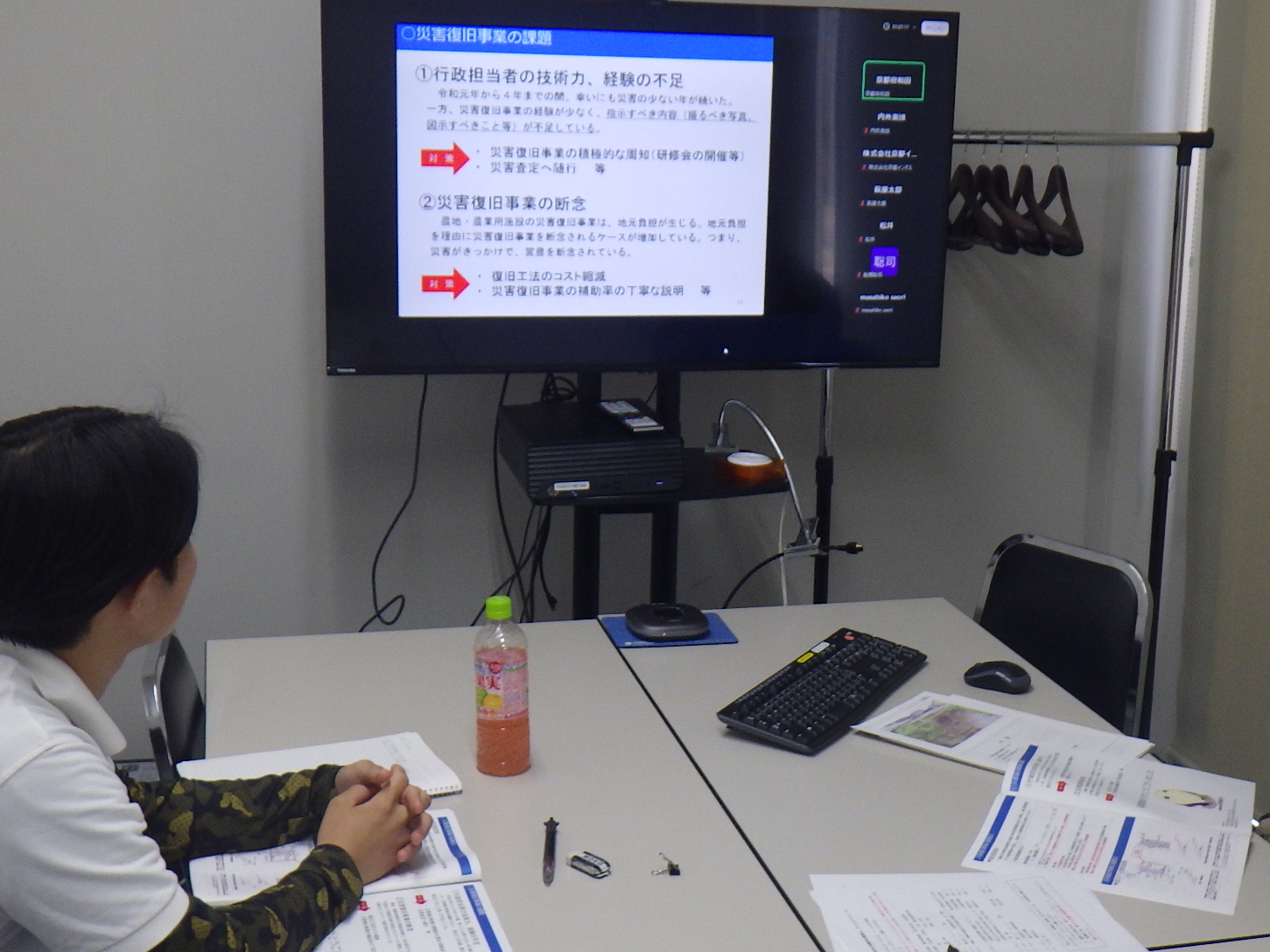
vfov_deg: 30.3
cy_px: 452
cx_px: 733
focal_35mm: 48
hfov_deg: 39.6
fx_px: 1761
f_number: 3.8
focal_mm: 6.1
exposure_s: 1/50
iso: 200
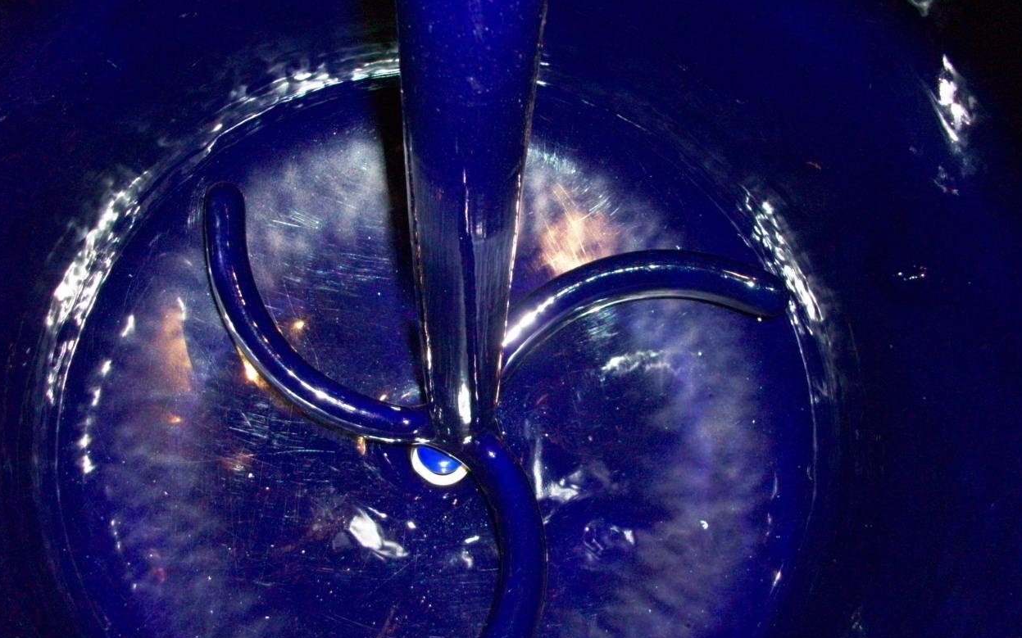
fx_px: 1030
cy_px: 313
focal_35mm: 37
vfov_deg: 34.4
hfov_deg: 52.8
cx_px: 507
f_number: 2.8
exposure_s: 1/60
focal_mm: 5.7
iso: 320
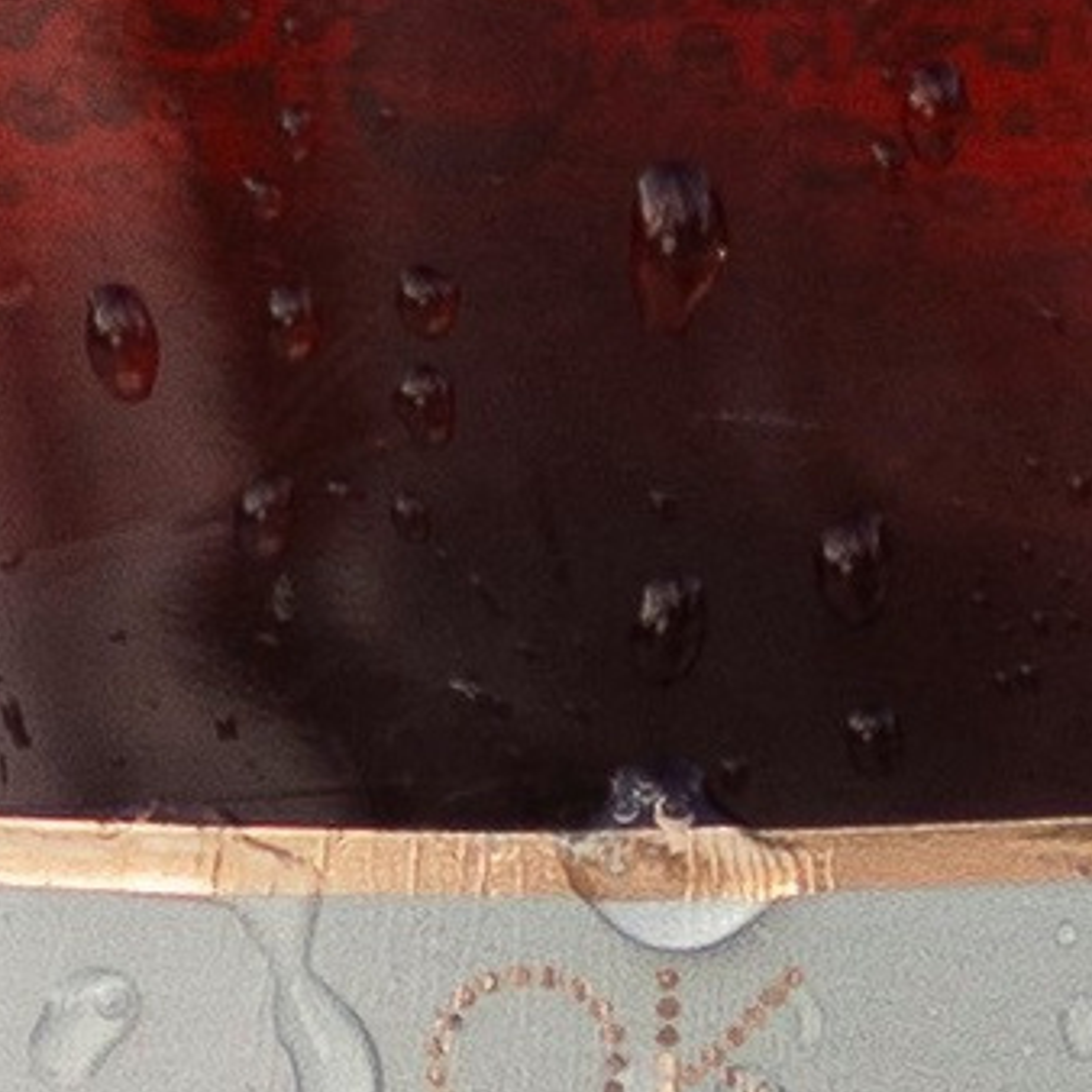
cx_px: 604
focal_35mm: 1013
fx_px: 36154
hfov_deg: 1.7
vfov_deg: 1.7
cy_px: 1044
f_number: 3.2
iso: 160
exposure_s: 1/320
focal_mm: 70
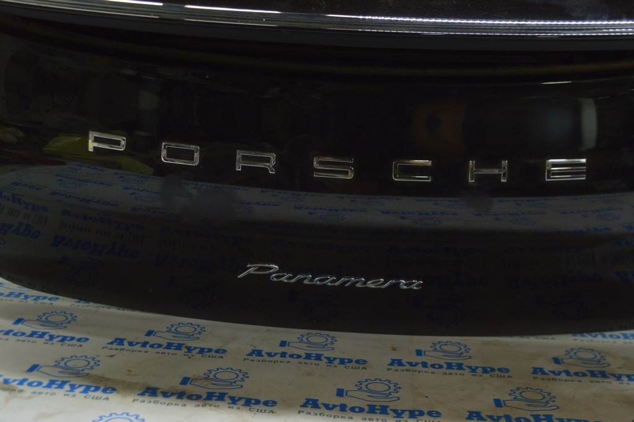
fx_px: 818
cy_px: 211
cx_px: 317
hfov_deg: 42.4
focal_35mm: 46
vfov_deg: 28.9
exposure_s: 1/20
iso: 400
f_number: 5.6
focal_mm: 31
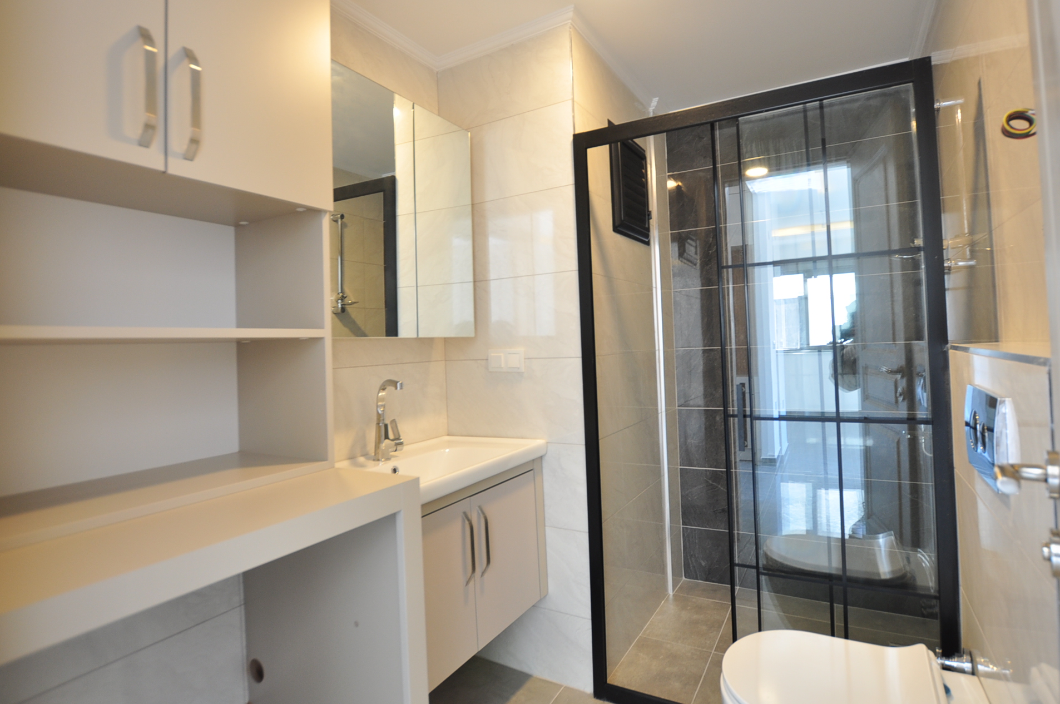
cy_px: 325
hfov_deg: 88.2
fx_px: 546
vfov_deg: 65.5
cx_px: 559
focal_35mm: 19
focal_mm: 11
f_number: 4
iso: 200
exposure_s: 1/15
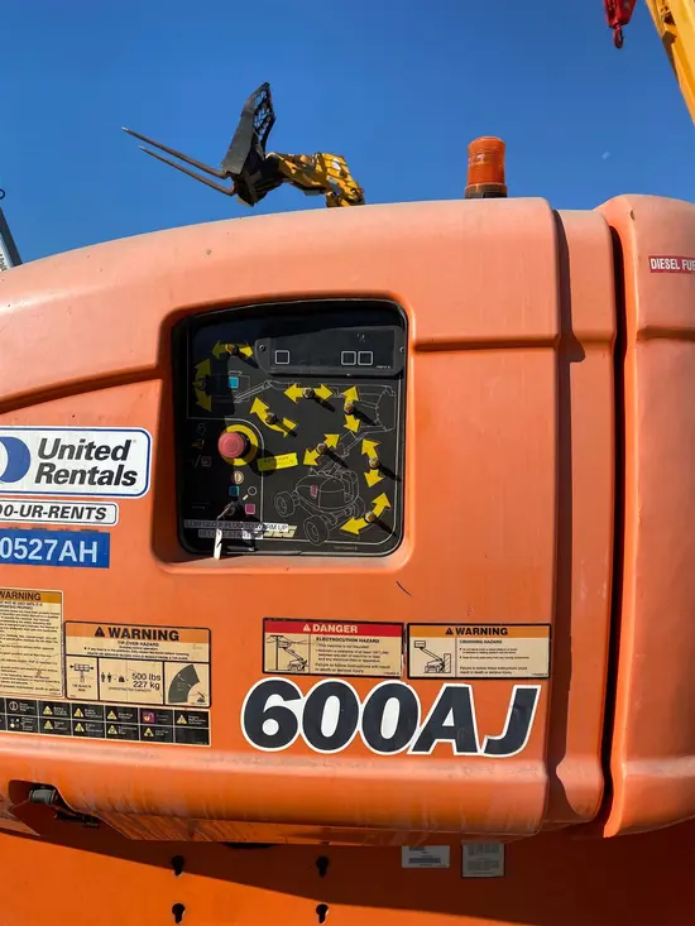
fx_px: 696
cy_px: 463
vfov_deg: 67.3
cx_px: 348
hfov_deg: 53.1
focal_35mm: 26
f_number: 1.8
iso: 32
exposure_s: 1/3731
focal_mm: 4.25
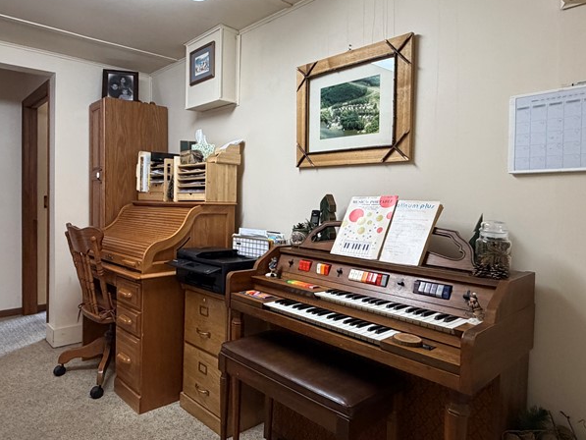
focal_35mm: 24
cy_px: 205
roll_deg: -0.6
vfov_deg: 56.8
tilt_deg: -0.3
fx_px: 406
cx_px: 235
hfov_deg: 70.8
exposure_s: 1/60
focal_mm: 2.22
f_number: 2.2
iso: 400
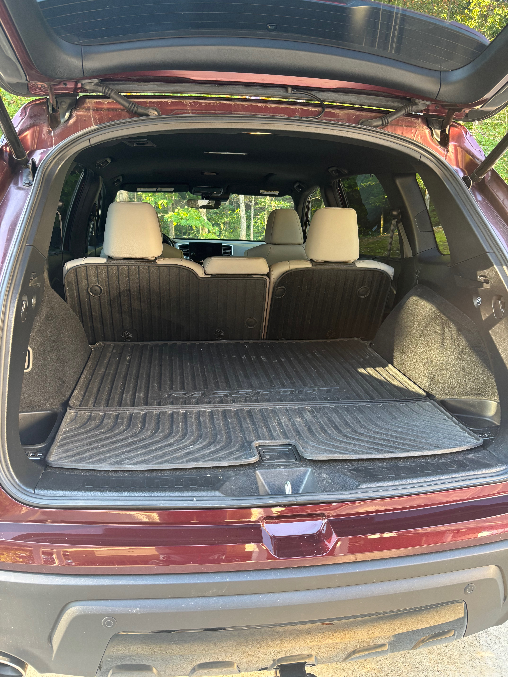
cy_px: 338
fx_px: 509
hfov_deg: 53.1
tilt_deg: -13.9
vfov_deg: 67.3
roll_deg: -2.7
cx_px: 254
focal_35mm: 26
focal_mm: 5.96
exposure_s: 1/69
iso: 125
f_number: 1.6
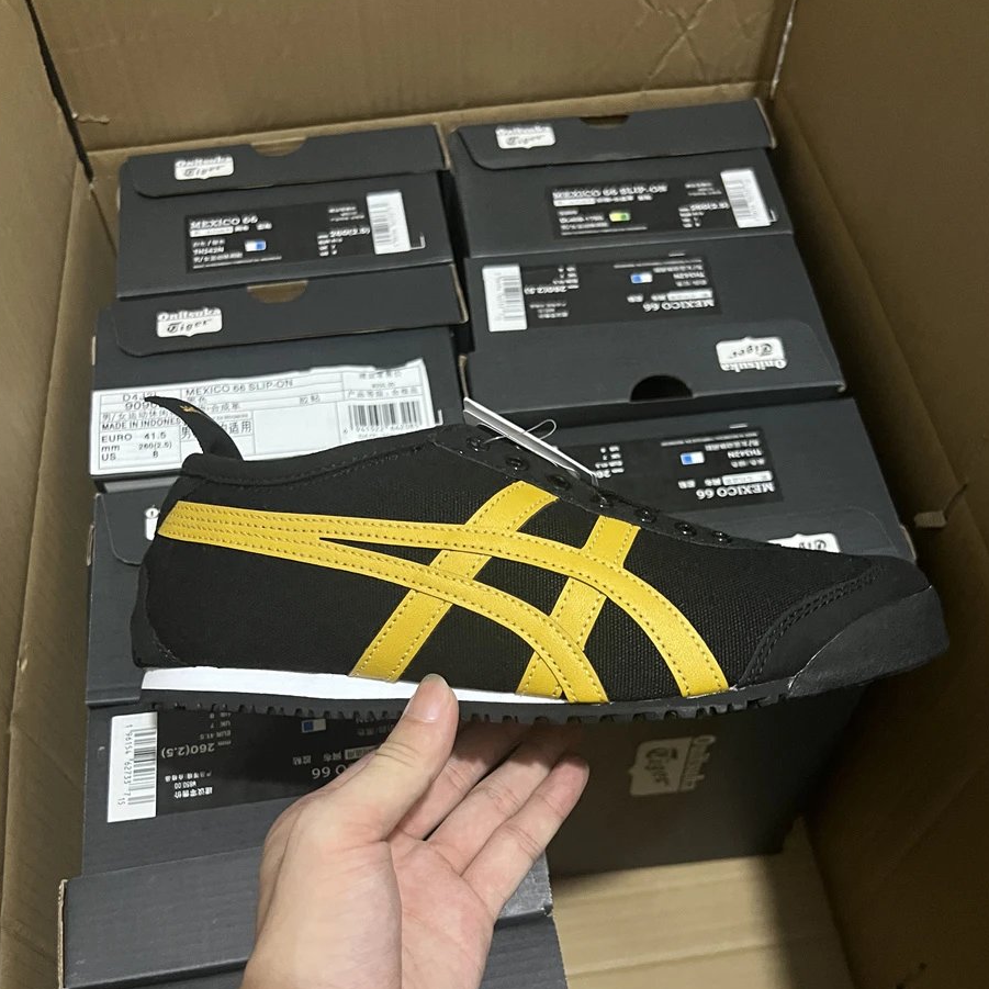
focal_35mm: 34
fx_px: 1099
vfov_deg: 47.9
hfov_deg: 48.5
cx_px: 497
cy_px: 630
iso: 500
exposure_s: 1/33
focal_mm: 5.7
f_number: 1.5
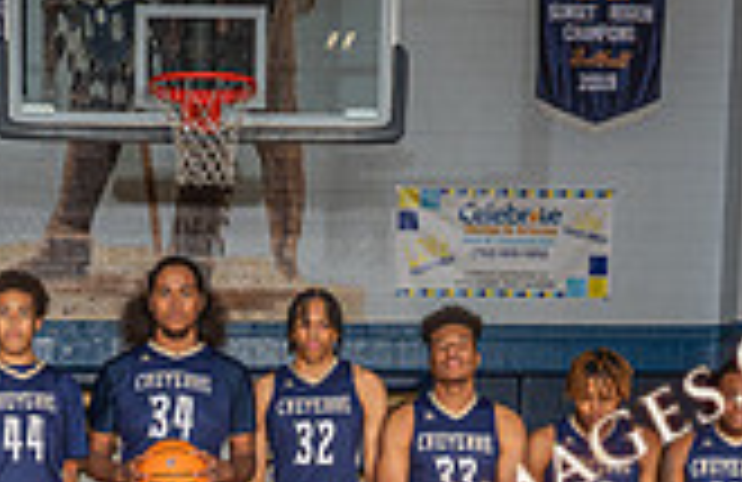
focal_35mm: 89
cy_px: 681
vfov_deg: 14.3
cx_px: 166
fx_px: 1819
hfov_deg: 22.8
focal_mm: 24
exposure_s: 1/125
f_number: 7.1
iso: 125
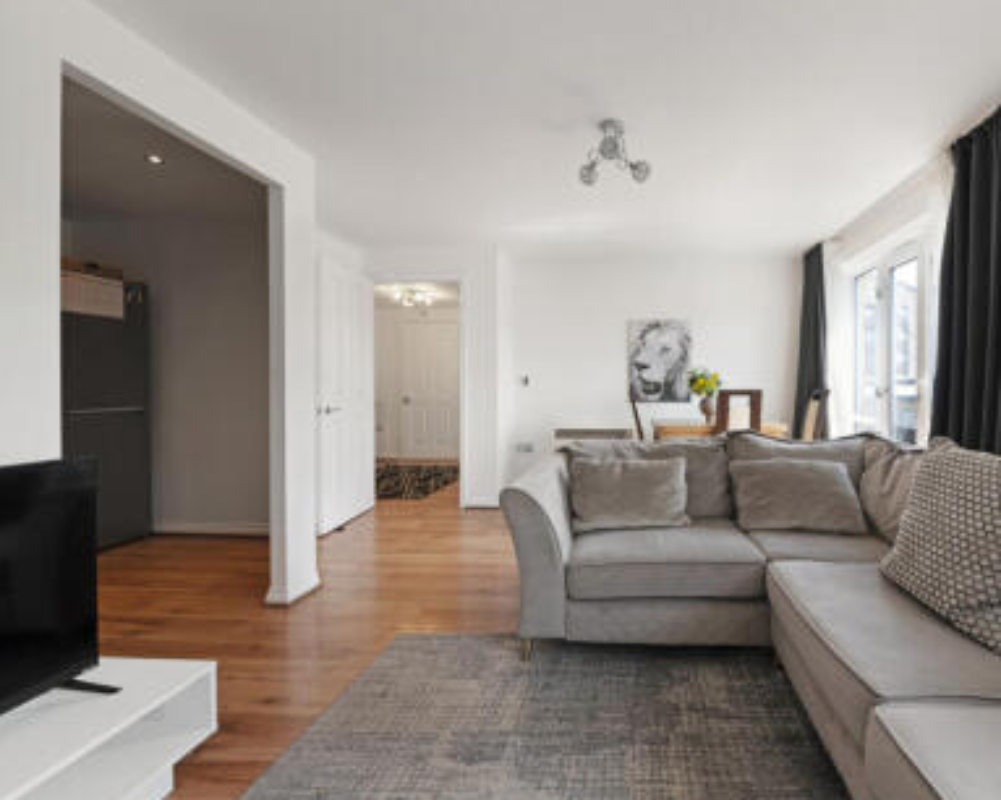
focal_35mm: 14
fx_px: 415
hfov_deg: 98.8
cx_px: 619
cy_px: 407
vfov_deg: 87.9
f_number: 16
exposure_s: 1/13
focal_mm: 12
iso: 400
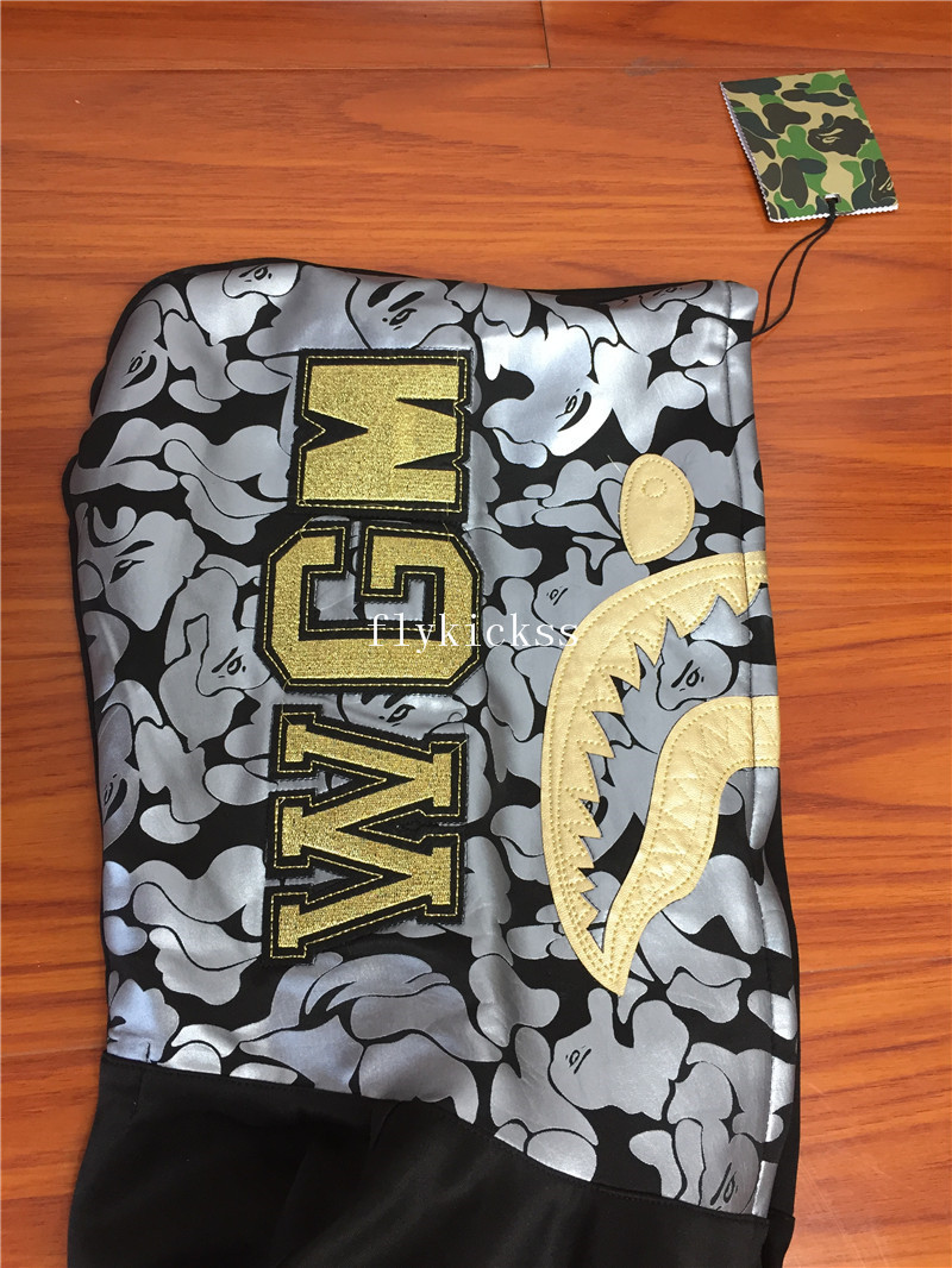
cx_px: 476
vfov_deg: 61.6
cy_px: 634
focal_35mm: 29
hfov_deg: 48.2
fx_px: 1063
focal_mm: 4.15
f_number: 2.2
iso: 100
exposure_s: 1/33
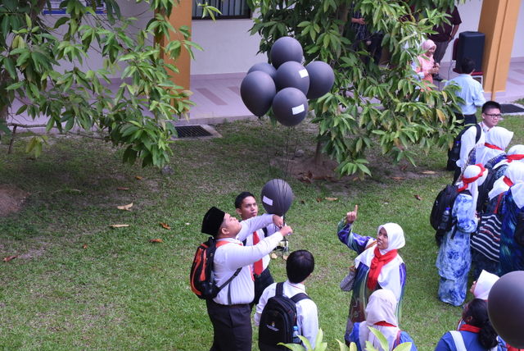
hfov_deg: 28.0
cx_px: 262
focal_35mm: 72
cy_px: 176
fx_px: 1049
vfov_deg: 19.0
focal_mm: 48
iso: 400
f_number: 10
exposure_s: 1/160
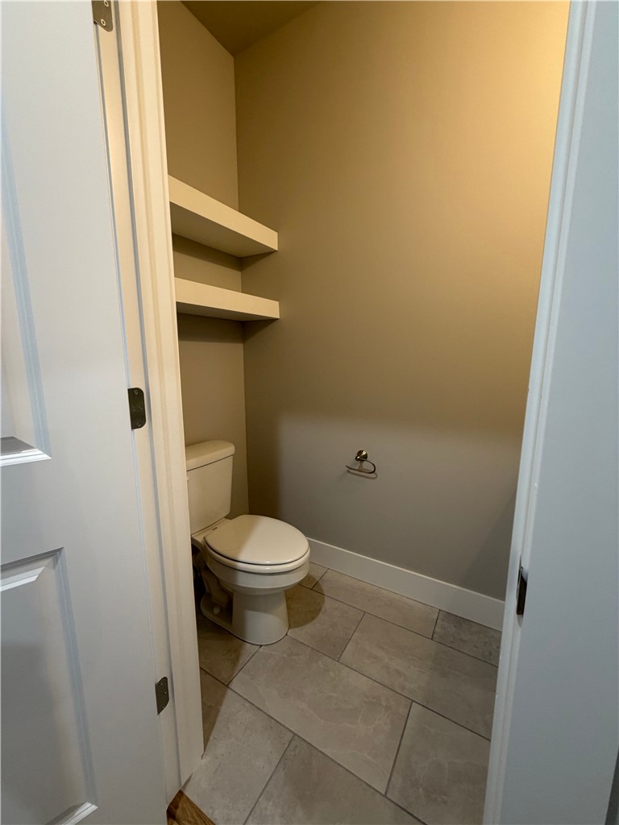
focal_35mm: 14
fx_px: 334
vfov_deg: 102.1
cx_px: 310
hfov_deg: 85.7
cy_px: 412
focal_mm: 2.22
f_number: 2.2
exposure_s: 1/60
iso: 160
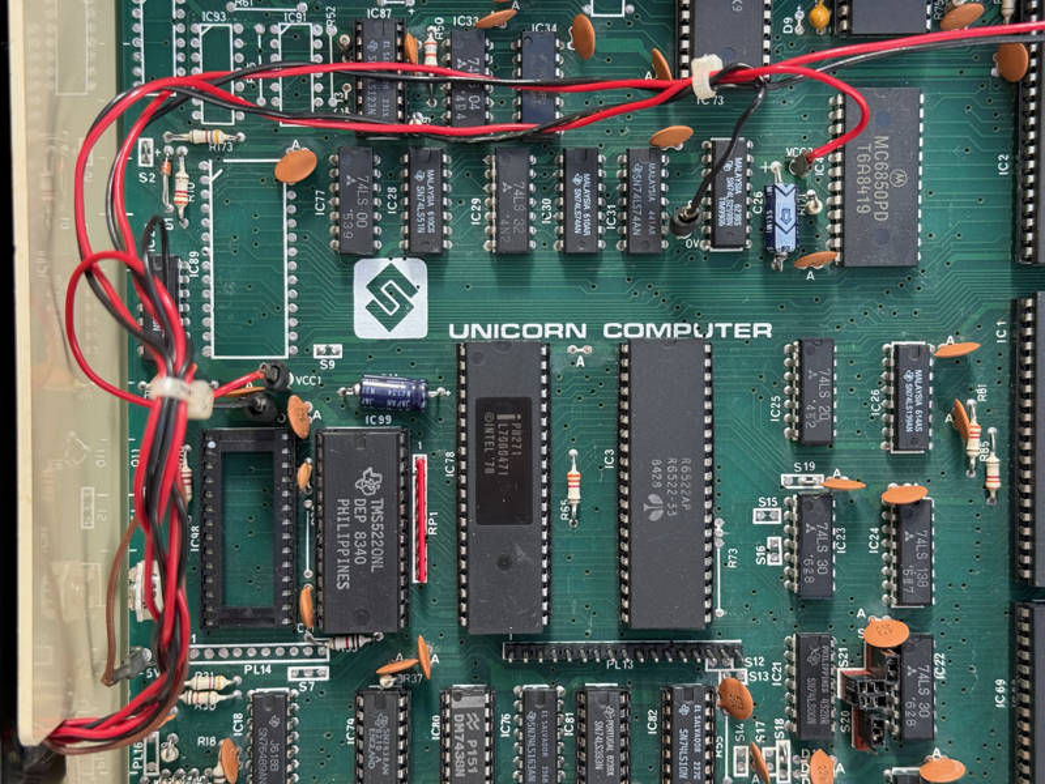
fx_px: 1449
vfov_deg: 30.3
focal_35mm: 48
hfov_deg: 39.7
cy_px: 392
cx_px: 522
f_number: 1.8
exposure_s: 1/241
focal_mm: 6.8
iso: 100
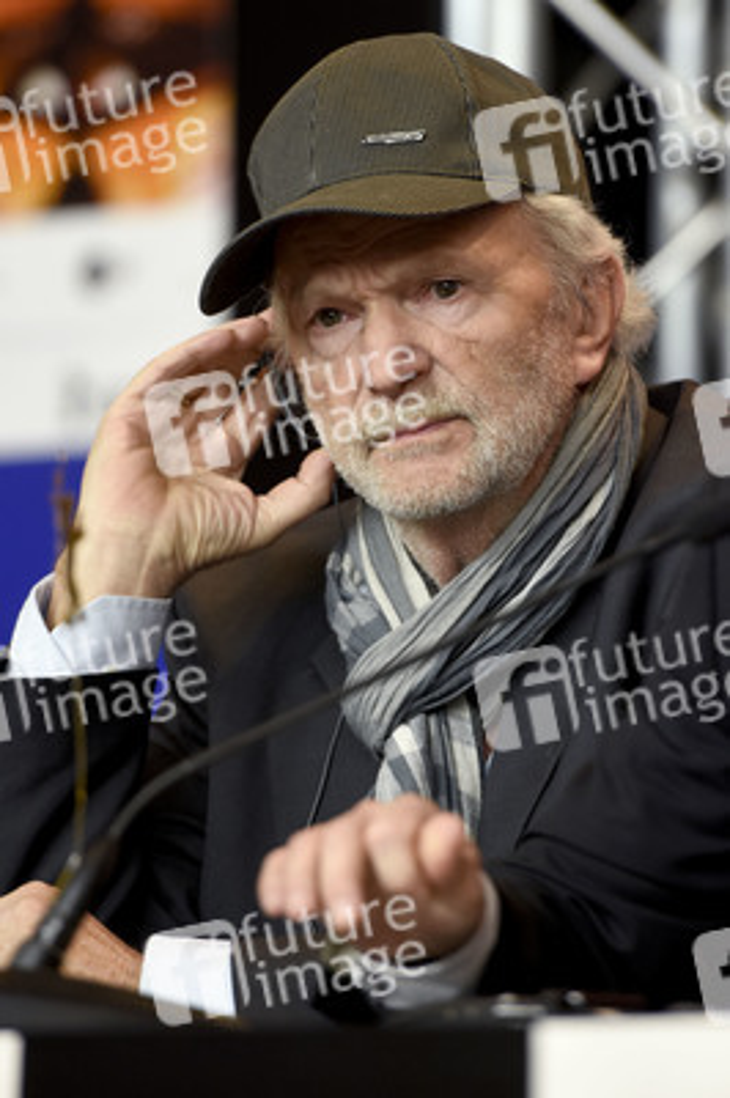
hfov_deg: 4.6
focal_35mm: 300
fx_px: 9140
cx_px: 365
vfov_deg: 6.9
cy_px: 549
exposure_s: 1/320
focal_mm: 200
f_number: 3.2
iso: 640
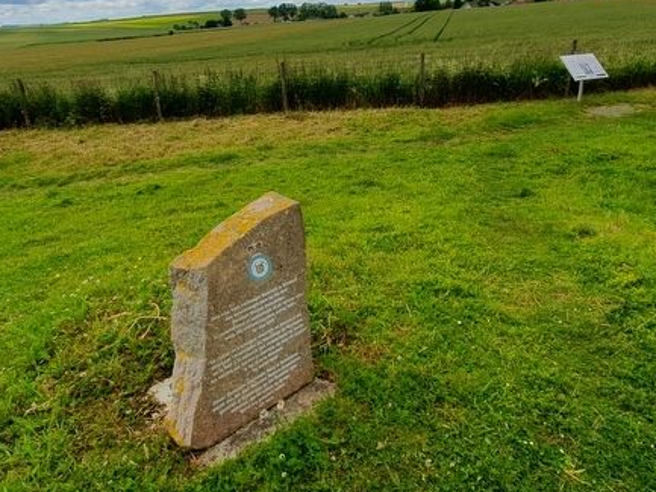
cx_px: 353
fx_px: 455
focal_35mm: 24
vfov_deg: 56.0
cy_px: 177
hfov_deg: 71.5
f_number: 2.2
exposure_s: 1/1088
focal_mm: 1.8
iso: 50
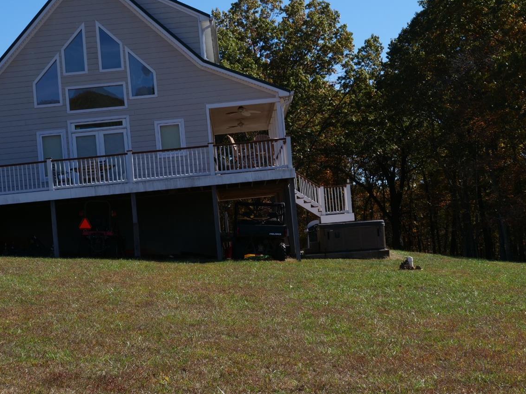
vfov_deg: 19.1
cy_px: 171
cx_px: 199
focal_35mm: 77
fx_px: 1170
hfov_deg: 25.3
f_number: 8
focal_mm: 29
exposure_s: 1/500
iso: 200
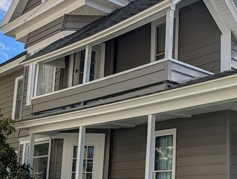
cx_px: 177
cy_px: 121
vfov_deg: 25.2
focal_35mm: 58
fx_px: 398
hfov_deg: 32.6
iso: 19
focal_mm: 6.9
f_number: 1.68
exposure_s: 1/1678
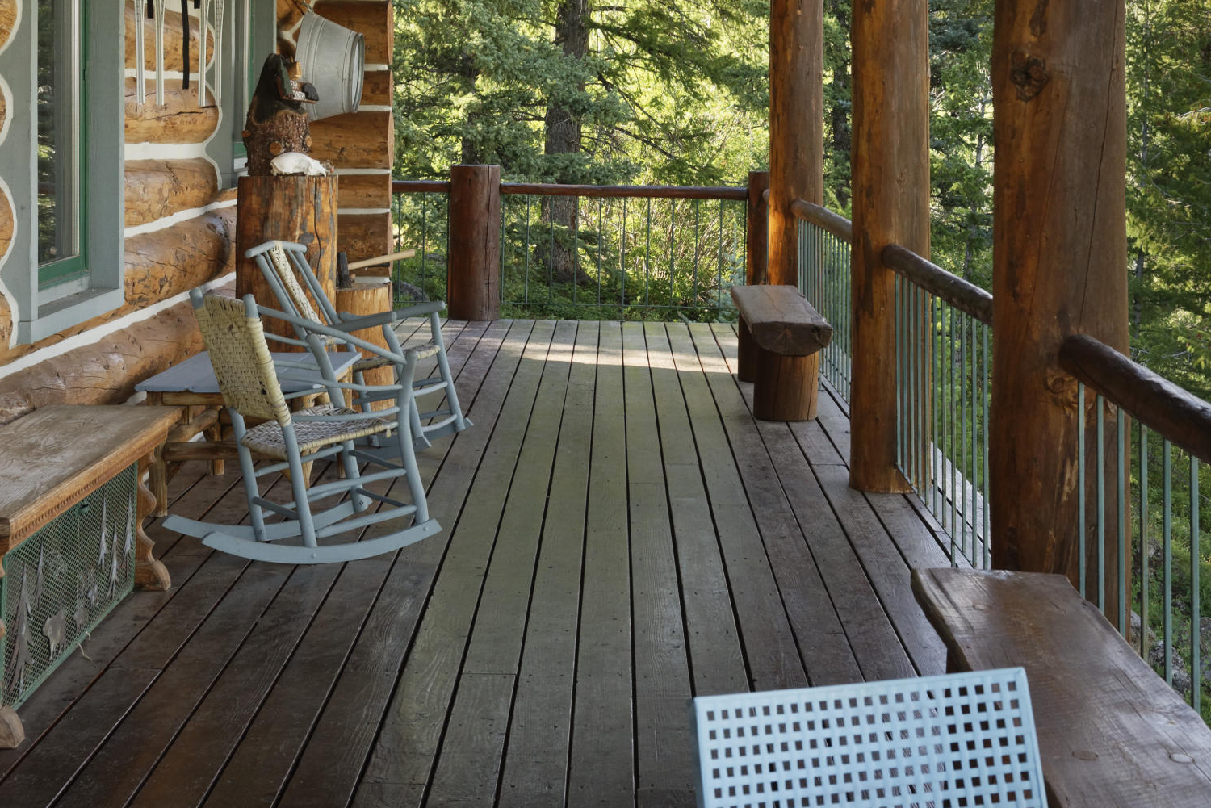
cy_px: 126
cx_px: 664
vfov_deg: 23.7
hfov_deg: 35.6
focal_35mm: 56
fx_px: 1884
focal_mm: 28
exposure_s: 1/160
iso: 500
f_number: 8
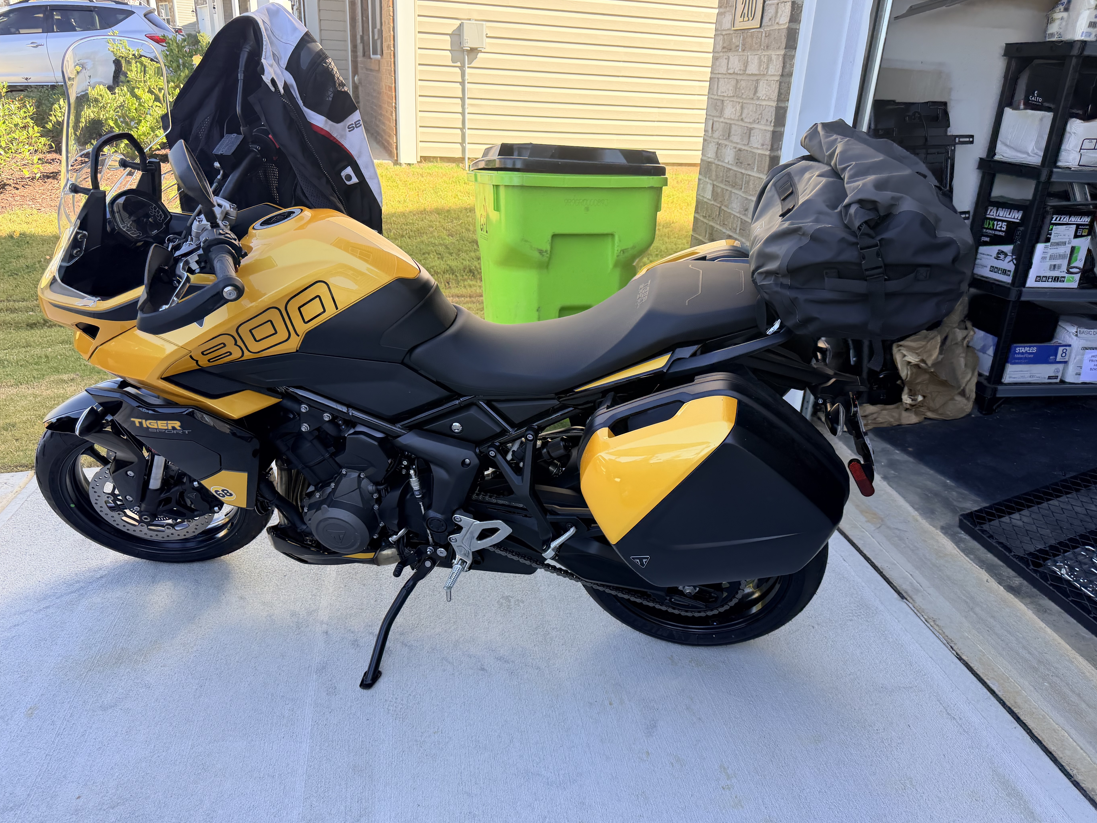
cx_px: 560
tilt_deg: -23.1
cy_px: 414
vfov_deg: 54.9
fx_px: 792
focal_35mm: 25
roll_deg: -3.6
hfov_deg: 69.4
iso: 100
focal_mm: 6.76
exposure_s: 1/584
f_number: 1.78
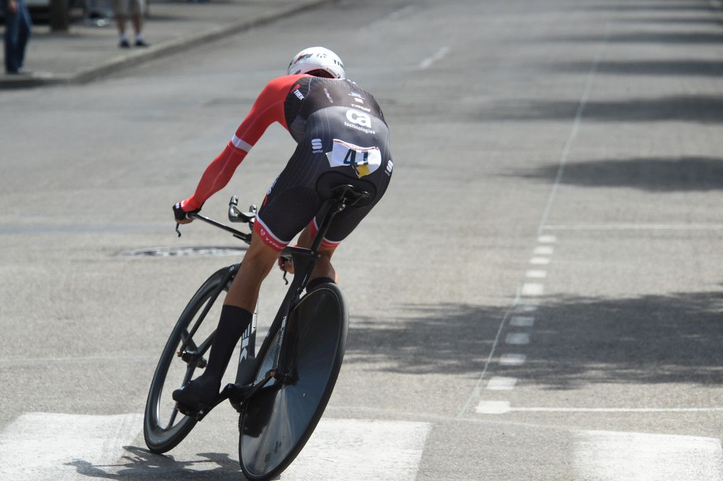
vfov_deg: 5.1
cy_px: 240
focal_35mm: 270
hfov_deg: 7.6
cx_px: 362
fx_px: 5418
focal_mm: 270
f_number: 11
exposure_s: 1/1000
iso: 1600
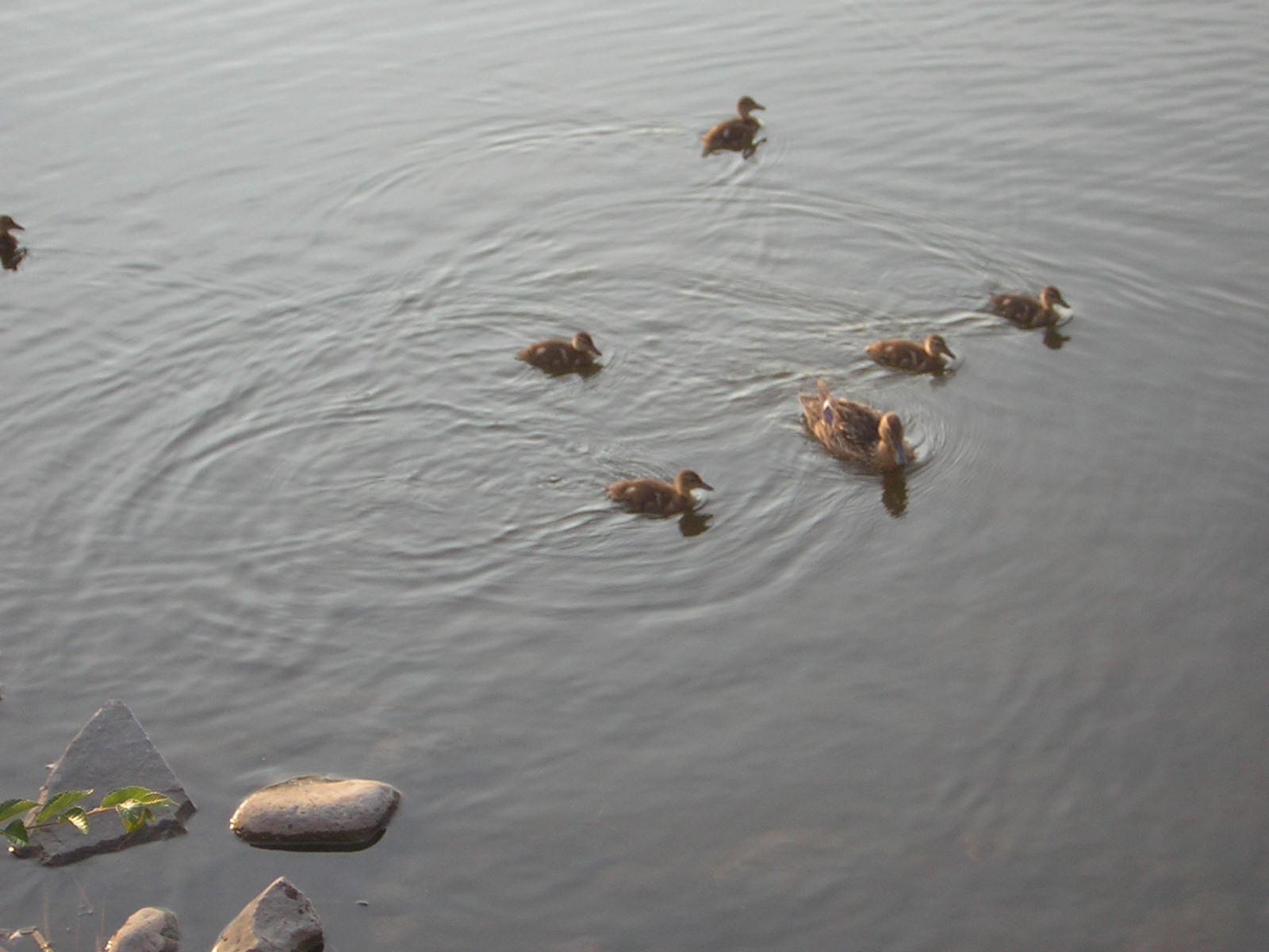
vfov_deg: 13.7
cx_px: 634
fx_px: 3959
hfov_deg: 18.2
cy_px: 476
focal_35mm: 108
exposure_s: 1/83.3
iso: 50
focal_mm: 14.1
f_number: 4.7
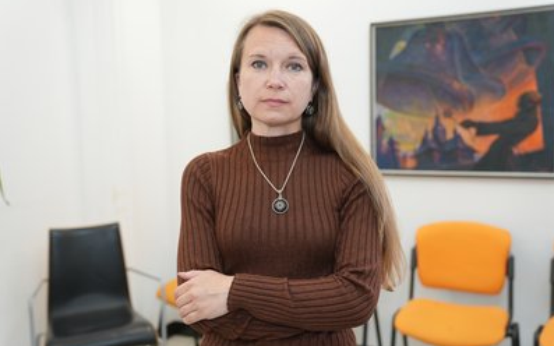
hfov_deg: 50.4
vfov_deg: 32.8
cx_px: 278
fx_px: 589
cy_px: 170
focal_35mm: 39
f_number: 2.8
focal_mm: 38
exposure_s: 1/50
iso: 250
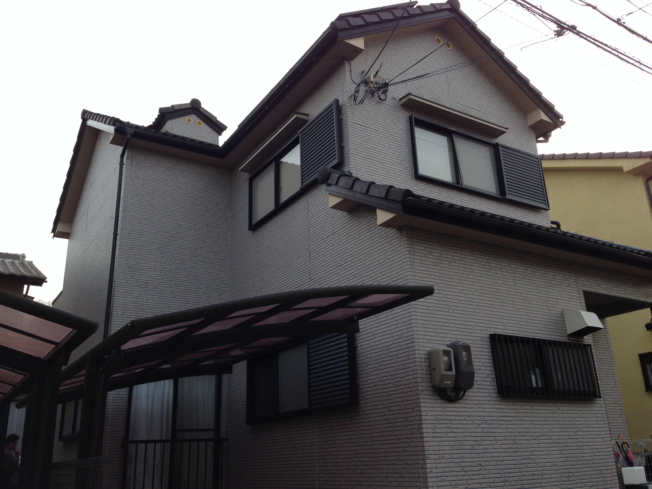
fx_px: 622
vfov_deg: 42.9
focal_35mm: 33
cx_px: 326
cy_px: 244
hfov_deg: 55.4
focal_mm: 4.12
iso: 50
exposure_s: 1/366
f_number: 2.4
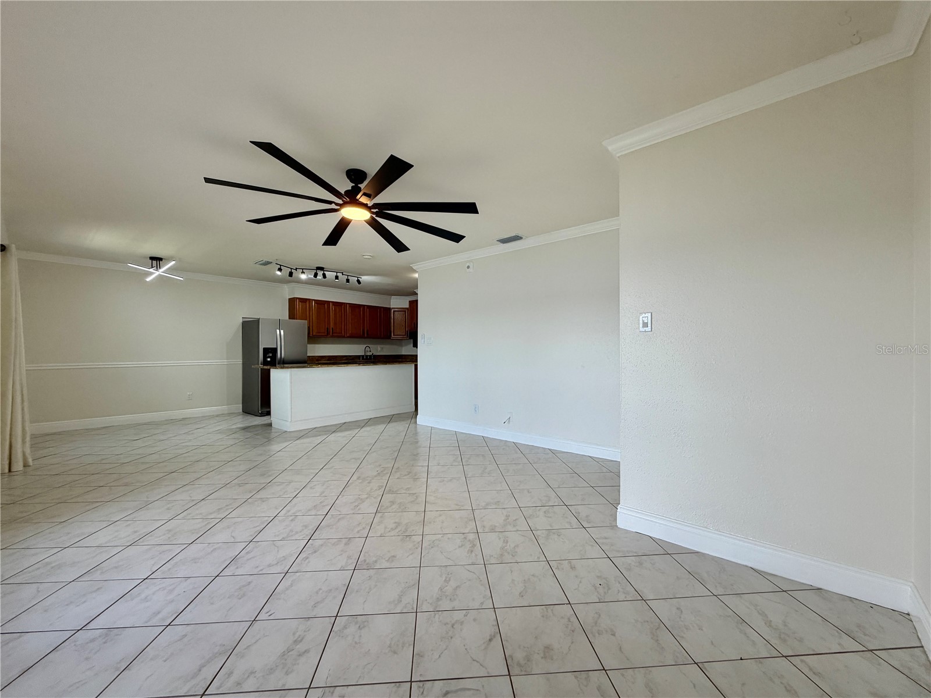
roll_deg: +0.4
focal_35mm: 14
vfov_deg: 85.7
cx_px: 466
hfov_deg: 102.1
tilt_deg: +0.1
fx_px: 377
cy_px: 349
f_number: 2.2
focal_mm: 2.22
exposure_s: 1/120
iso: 80
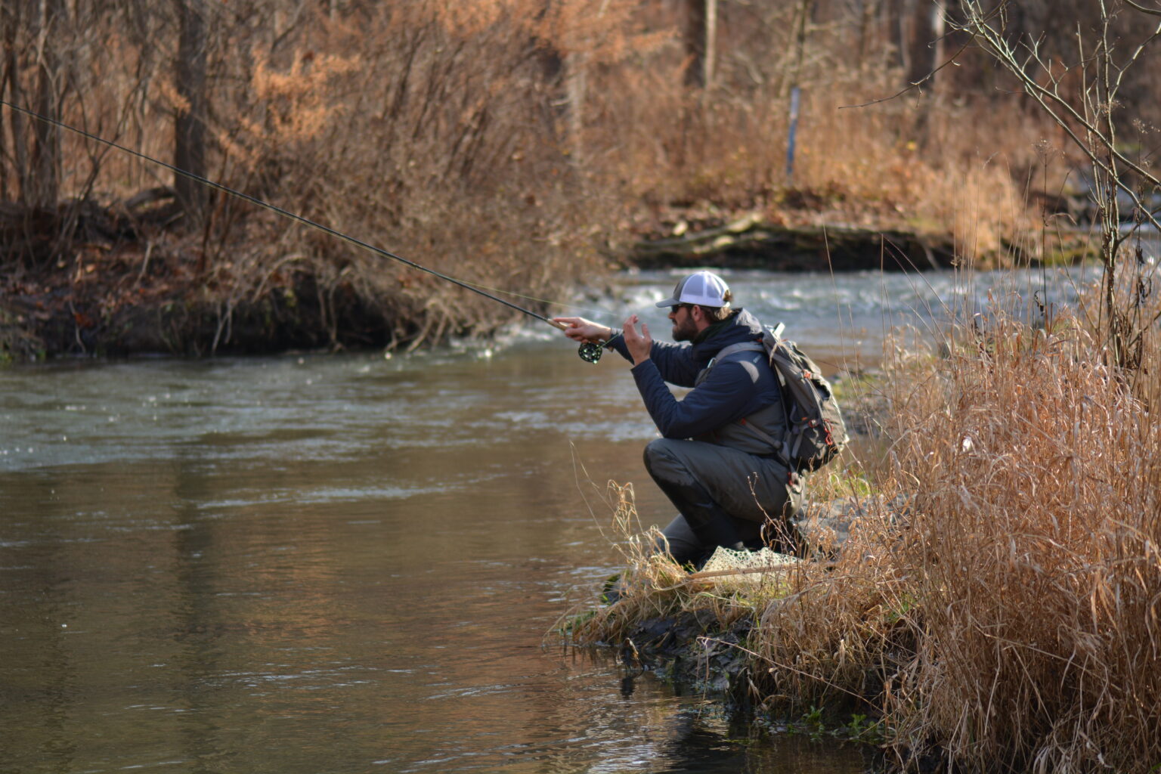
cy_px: 387
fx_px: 5079
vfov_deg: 8.7
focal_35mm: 158
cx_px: 580
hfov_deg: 13.0
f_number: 2.8
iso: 100
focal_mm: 105
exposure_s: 1/500
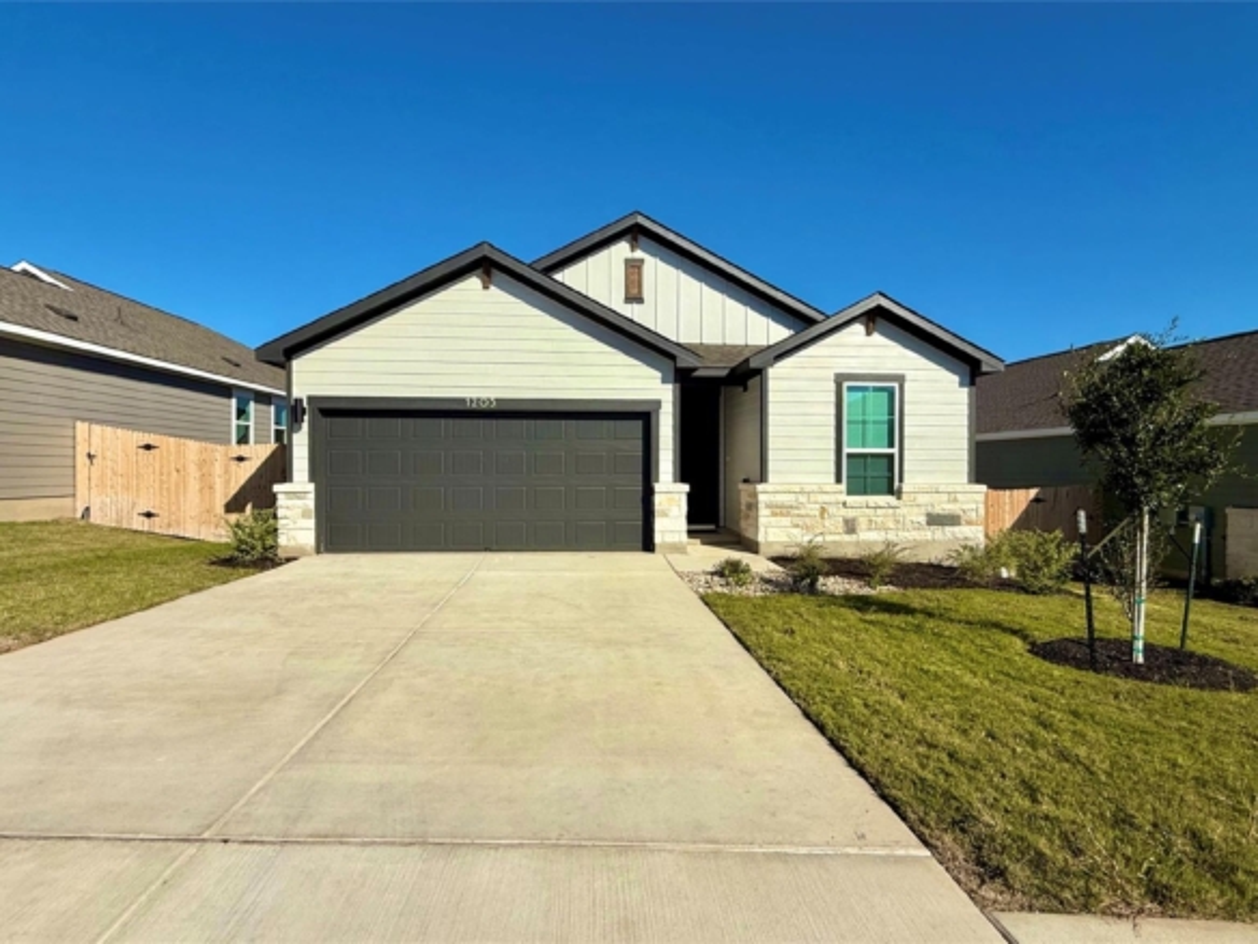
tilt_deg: +0.1
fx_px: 509
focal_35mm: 14
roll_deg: -0.3
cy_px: 472
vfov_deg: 85.7
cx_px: 629
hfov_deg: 102.1
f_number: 2.2
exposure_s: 1/6173
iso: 64
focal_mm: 2.22
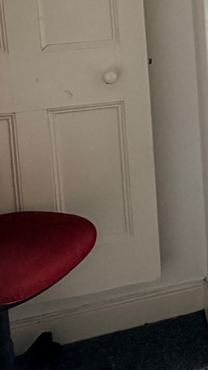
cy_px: -16
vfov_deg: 28.3
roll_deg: +0.8
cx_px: 439
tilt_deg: -6.7
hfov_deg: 14.1
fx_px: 677
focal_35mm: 69
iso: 160
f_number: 2.2
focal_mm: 2.22
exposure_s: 1/121
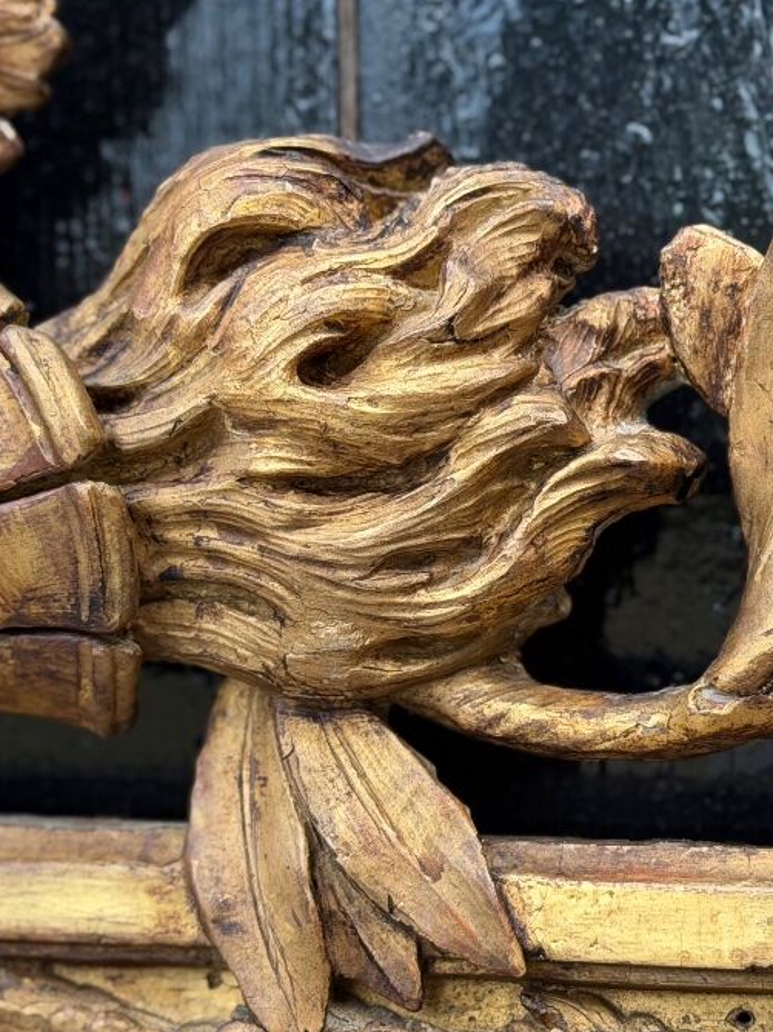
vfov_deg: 22.8
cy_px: 508
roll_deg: +0.3
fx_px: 2562
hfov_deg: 17.2
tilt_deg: -0.5
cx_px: 391
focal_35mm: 86
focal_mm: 6.76
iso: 64
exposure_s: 1/379
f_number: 1.78
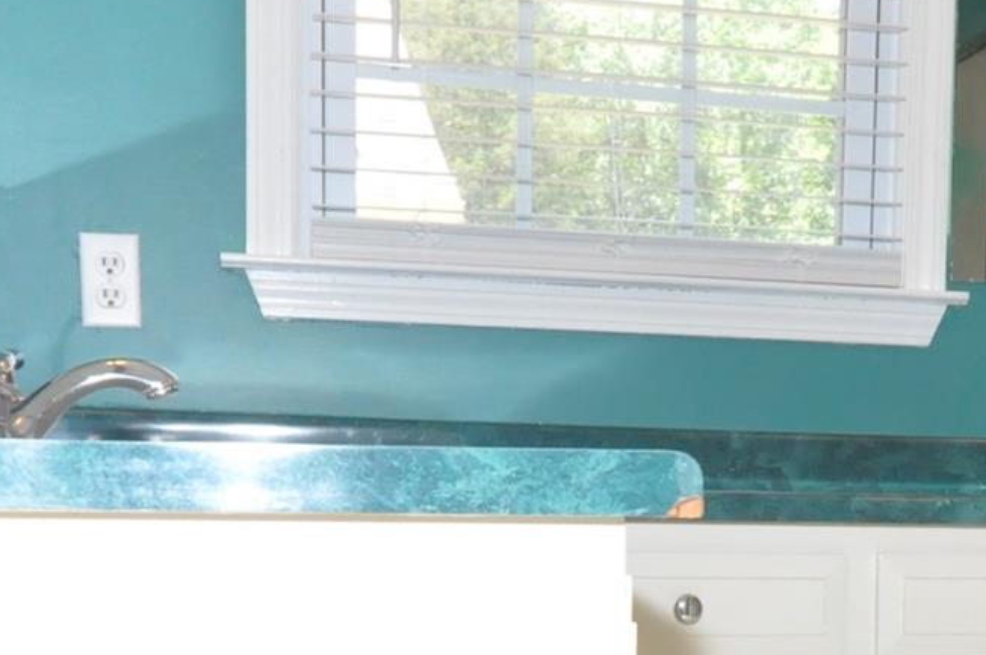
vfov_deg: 19.8
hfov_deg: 29.9
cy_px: 694
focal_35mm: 66
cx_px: 783
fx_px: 1805
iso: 1600
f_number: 7.1
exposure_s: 1/60
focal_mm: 14
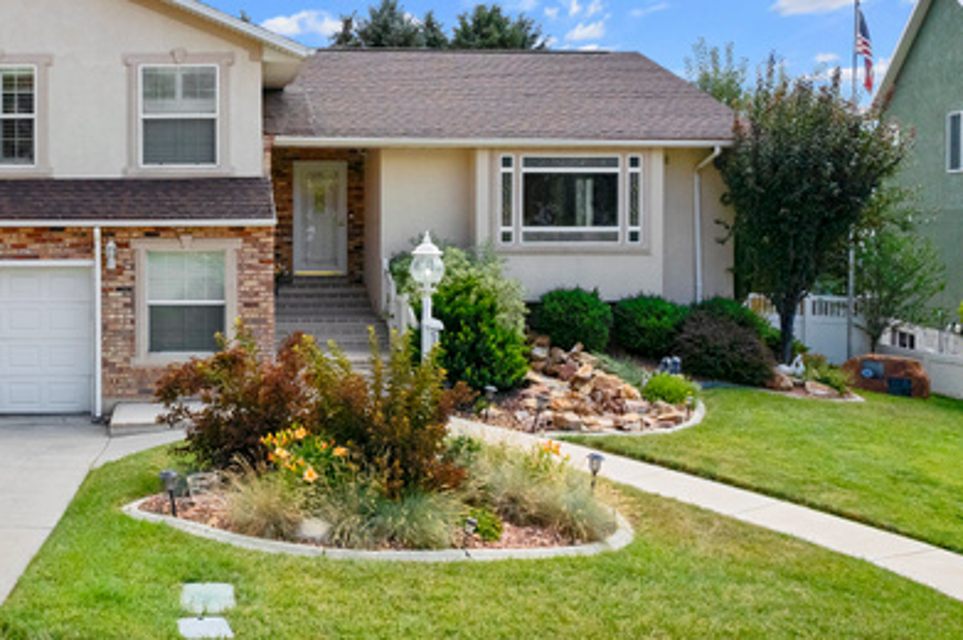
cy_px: 226
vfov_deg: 36.5
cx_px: 212
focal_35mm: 36
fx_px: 962
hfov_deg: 50.4
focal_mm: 8.38
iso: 100
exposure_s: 1/3200
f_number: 2.8
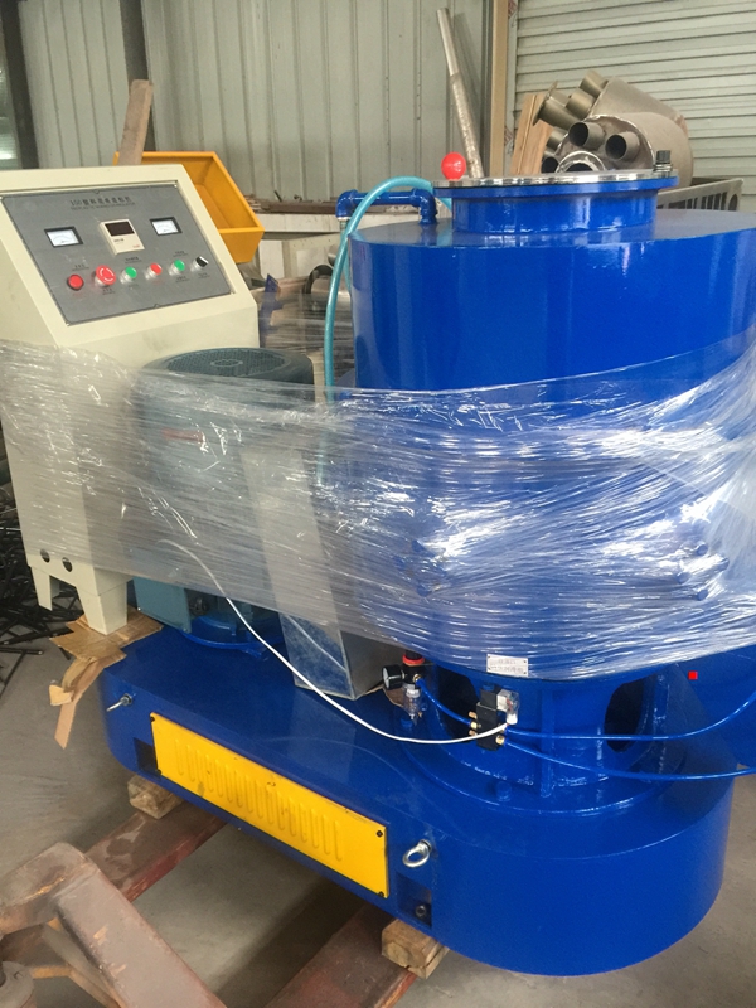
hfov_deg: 48.2
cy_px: 504
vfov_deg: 61.7
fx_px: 844
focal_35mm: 29
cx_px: 378
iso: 125
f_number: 2.2
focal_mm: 4.15
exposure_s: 1/17
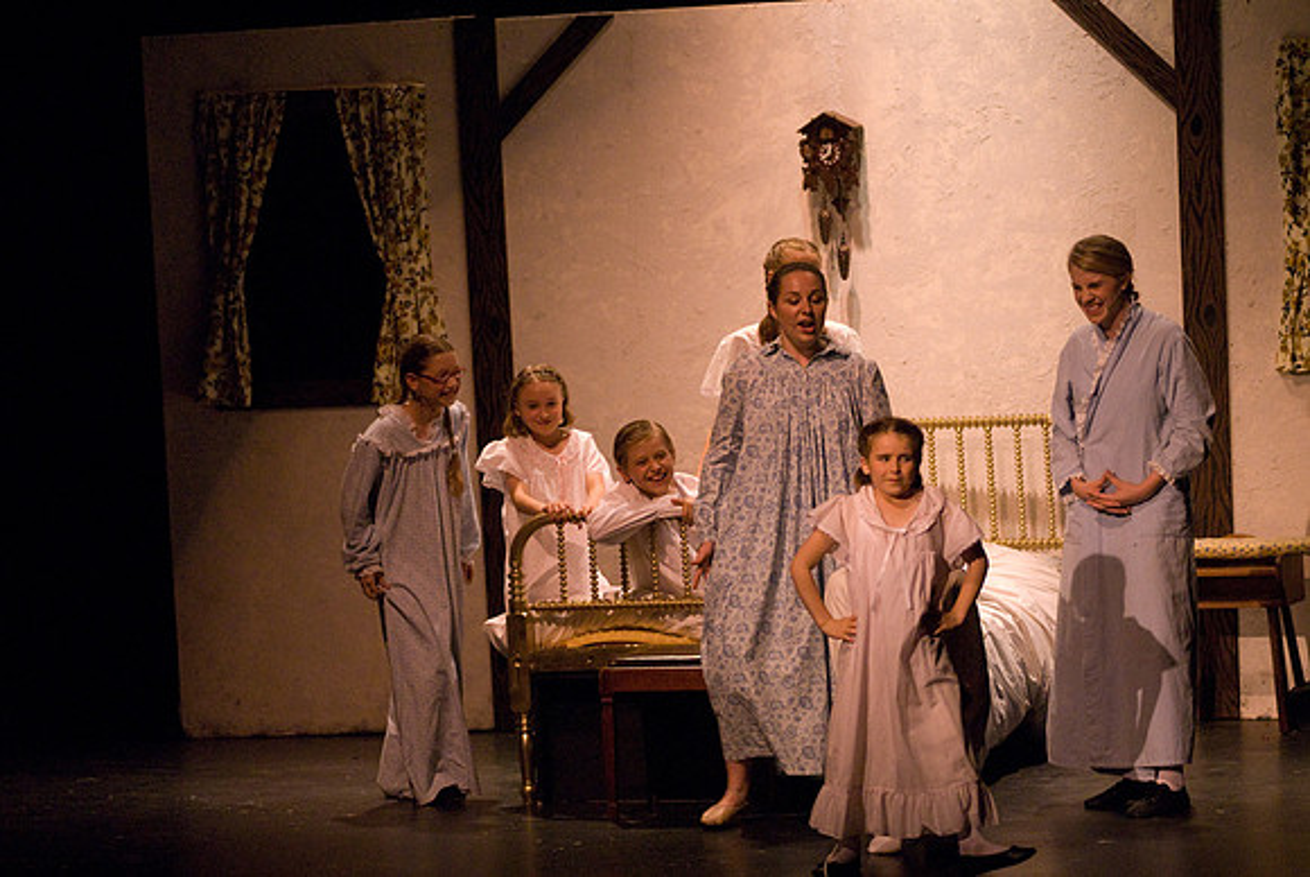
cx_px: 655
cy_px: 438
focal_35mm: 165
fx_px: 6010
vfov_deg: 8.3
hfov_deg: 12.4
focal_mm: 110
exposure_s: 1/160
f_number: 2.8
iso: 1600
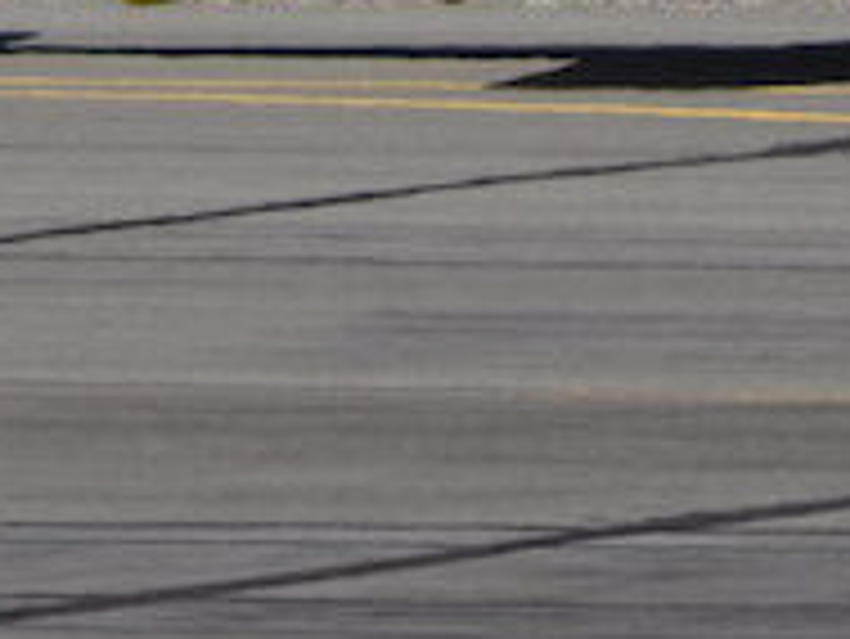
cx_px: 555
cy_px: -187
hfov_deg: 0.8
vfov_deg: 0.6
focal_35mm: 2383
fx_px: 58552
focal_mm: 123
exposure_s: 1/400
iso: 80
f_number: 6.4
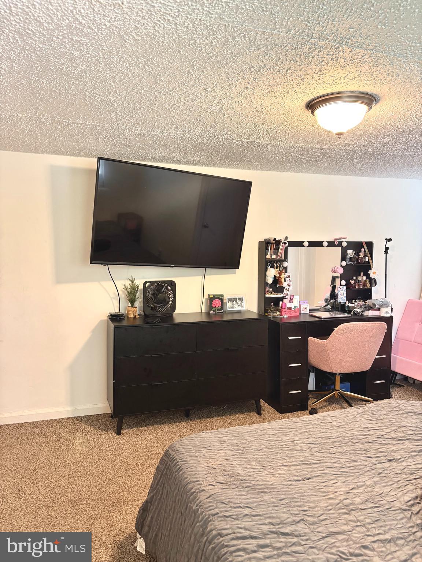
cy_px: 281
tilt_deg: -4.7
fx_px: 423
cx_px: 211
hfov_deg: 53.1
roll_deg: -0.5
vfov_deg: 67.3
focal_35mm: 26
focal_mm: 5.96
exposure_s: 1/60
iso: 200
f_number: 1.6
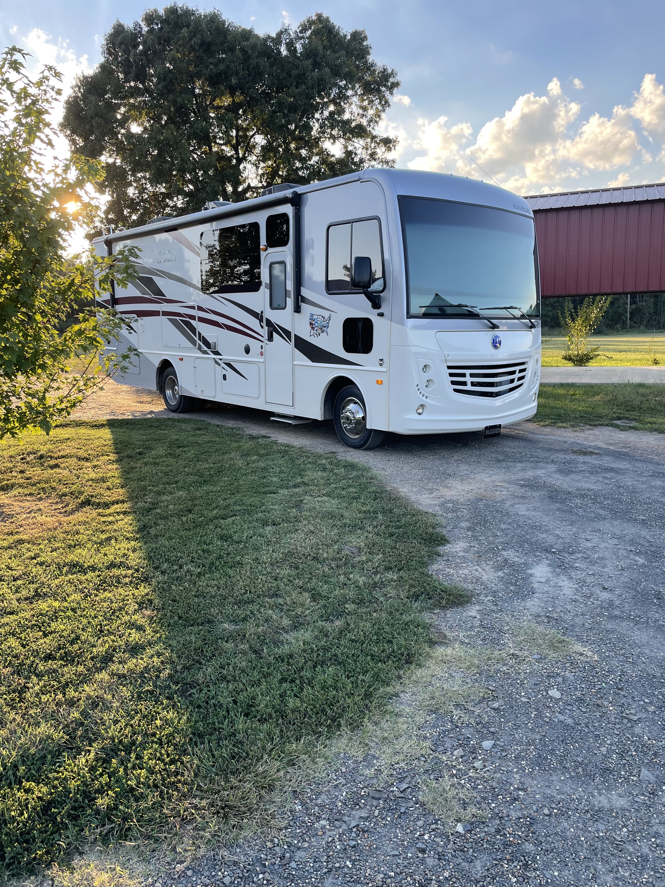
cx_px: 332
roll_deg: +1.1
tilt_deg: -10.1
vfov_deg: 67.3
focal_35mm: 26
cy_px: 444
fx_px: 666
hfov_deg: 53.1
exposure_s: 1/561
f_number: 1.6
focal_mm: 4.2
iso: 50
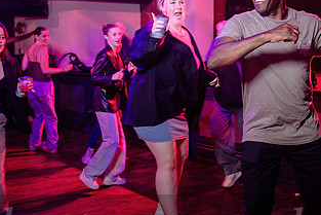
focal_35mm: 51
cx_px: 186
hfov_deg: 38.8
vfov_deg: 26.2
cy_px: 58
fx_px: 455
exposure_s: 1/60
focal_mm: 24
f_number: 3.2
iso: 1000
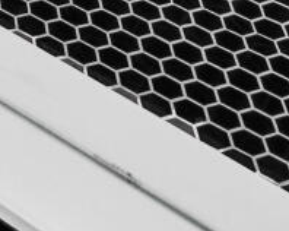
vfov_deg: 4.9
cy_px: -1228
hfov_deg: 10.2
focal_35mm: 152
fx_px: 1299
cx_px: -499
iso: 800
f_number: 3.2
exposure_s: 1/800
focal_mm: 16
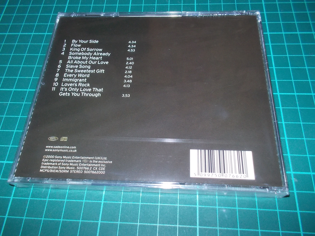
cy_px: 118
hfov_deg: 61.7
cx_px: 158
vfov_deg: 48.2
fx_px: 264
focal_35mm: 29
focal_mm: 4.1
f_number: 3.3
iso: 200
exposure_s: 1/30
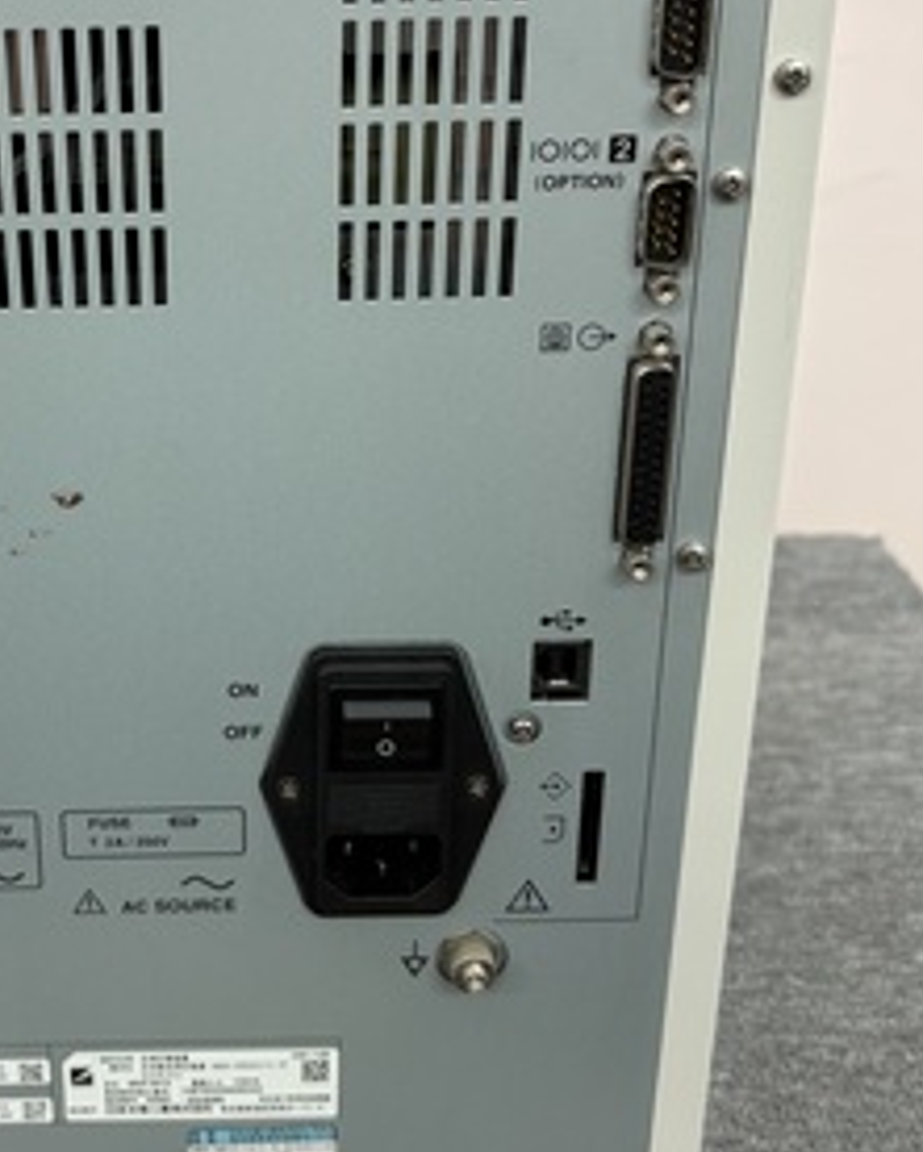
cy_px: 480
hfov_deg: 30.1
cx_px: 180
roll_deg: +1.3
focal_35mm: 49
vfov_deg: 37.9
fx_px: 1672
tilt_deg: -22.4
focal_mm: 5.96
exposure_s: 1/120
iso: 80
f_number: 1.6
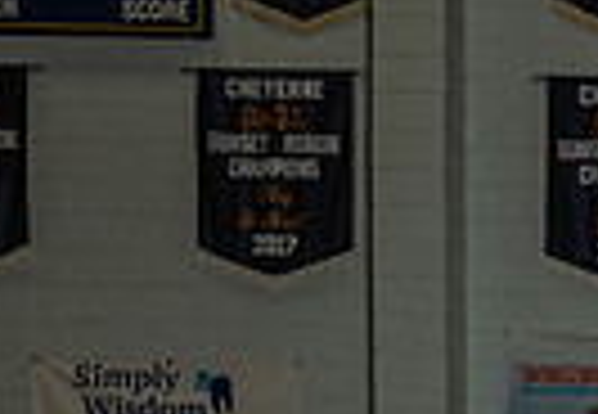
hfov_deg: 13.4
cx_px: 1131
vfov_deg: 9.8
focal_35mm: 134
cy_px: 804
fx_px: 2252
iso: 125
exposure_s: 1/125
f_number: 7.1
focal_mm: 29
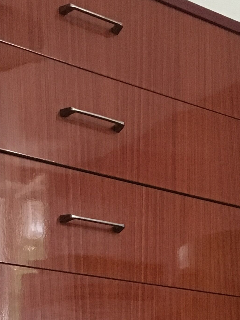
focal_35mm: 85
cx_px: 148
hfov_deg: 17.3
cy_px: 360
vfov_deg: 21.7
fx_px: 786
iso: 320
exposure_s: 1/17
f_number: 2.2
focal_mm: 4.15
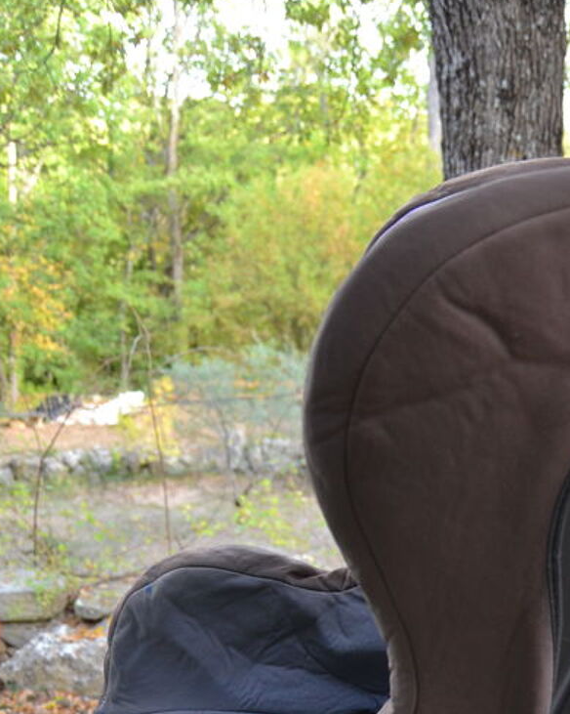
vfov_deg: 34.1
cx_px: 441
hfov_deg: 28.6
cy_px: 641
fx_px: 1097
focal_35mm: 52
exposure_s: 1/60
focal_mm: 18
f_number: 4
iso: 400
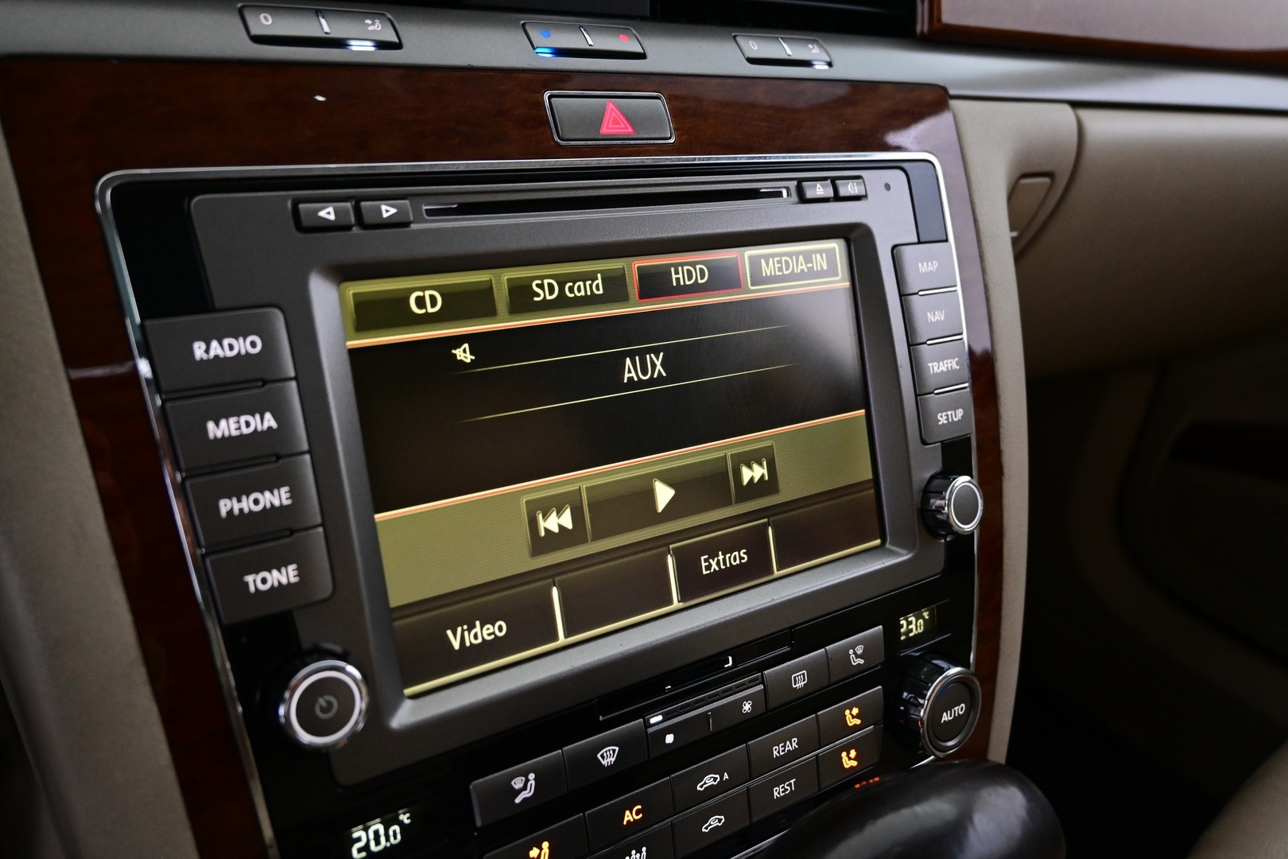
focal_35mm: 29
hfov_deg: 63.2
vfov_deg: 44.6
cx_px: 644
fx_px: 1046
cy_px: 430
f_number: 3.8
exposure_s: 1/30
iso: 2000
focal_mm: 19.5
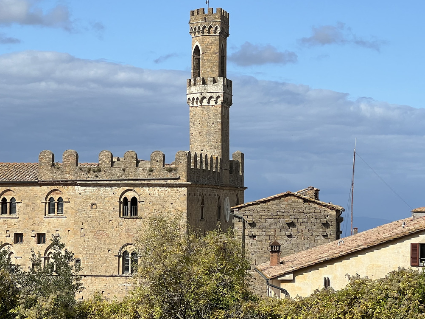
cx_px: 300
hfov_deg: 16.0
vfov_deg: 12.0
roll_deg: -0.2
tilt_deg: +2.9
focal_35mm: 123
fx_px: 1510
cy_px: 146
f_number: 2.8
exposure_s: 1/1292
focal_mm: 9
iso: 32
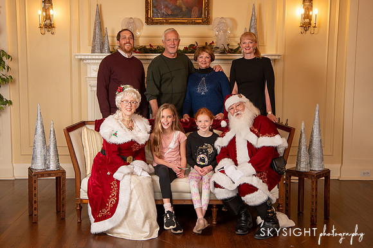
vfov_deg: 27.9
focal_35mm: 48
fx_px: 499
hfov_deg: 40.9
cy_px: 118
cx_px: 163
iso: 1600
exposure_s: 1/200
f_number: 5.6
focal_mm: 42
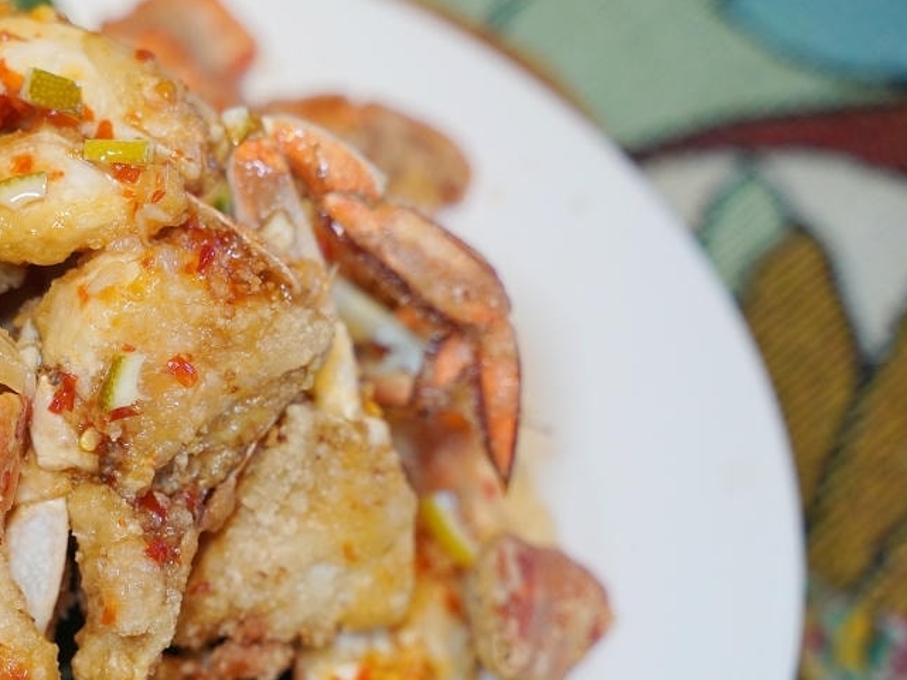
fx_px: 3538
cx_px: 167
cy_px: 510
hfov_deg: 14.5
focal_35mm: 135
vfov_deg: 11.0
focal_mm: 75
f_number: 4
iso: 800
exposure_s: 1/160
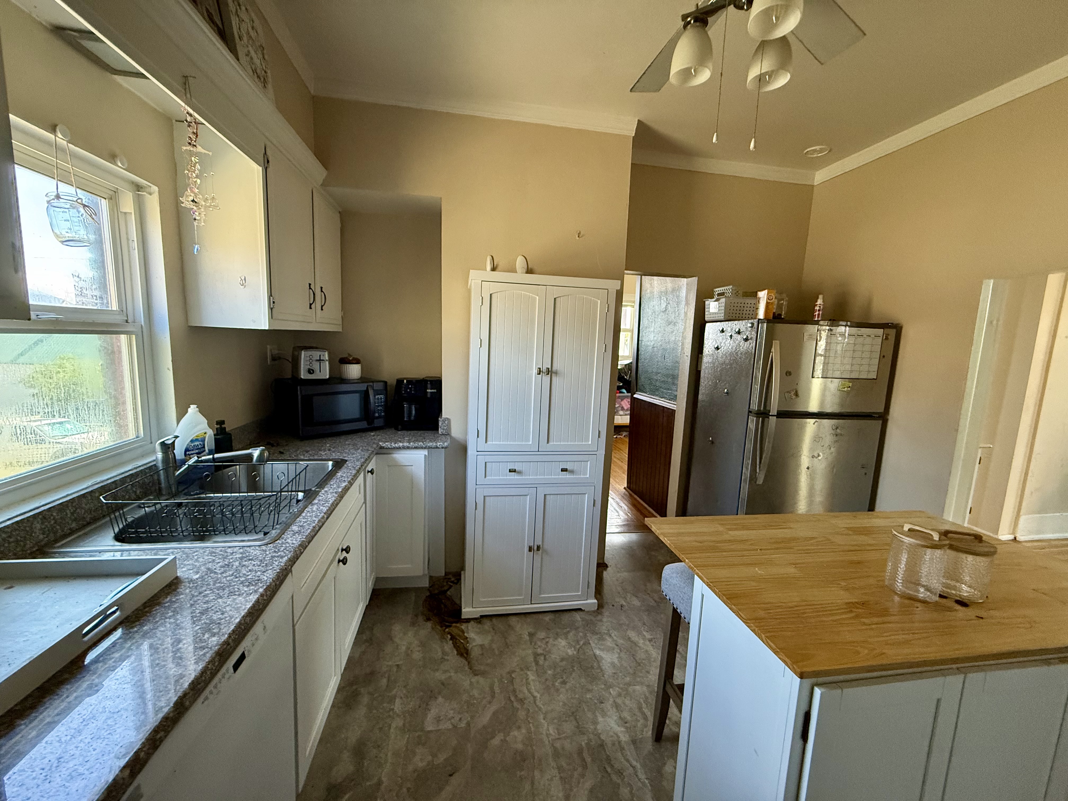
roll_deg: -1.7
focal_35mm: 14
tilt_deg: -6.7
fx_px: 432
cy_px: 400
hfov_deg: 102.1
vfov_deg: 85.7
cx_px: 534
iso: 400
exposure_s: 1/143
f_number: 2.2
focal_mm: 2.22
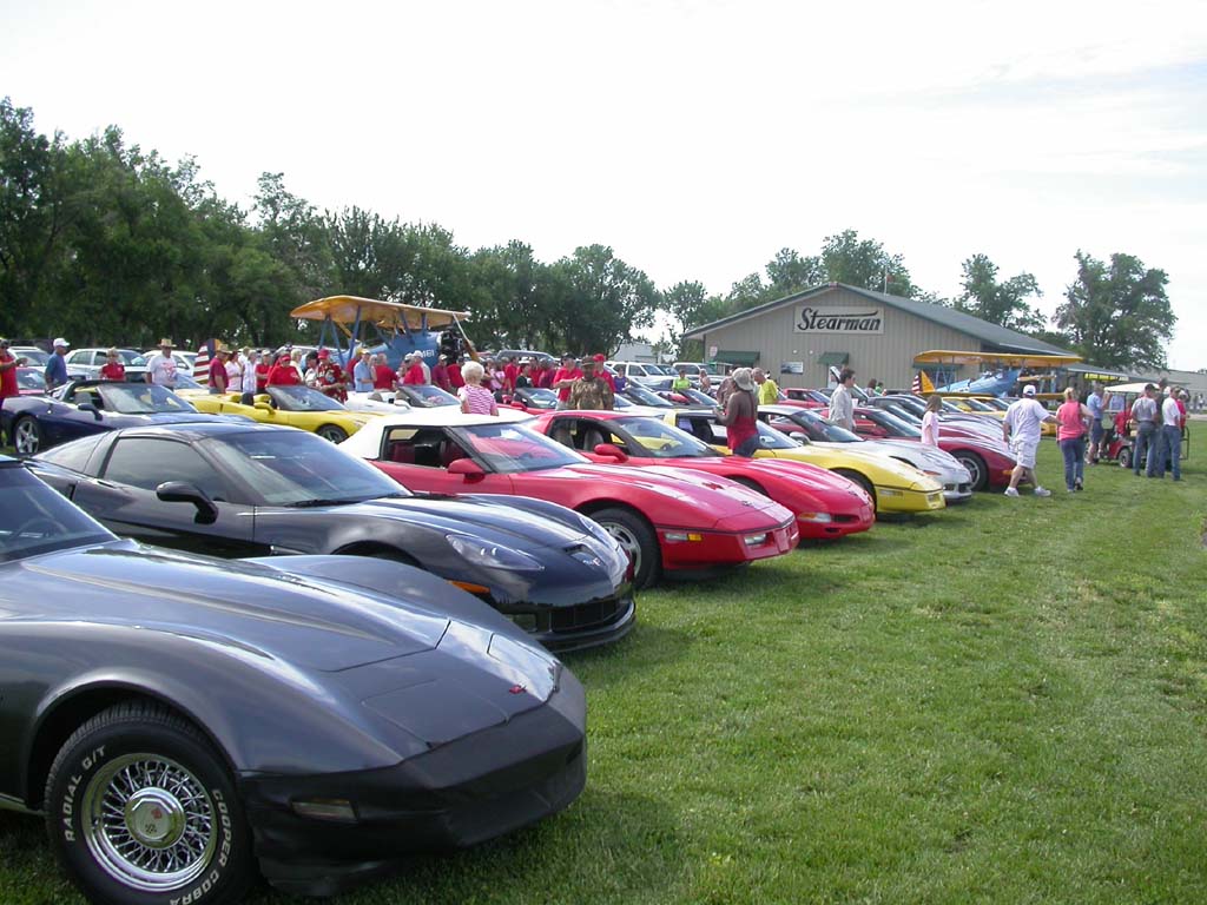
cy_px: 452
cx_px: 604
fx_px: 1325
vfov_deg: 37.7
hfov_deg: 49.0
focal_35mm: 38
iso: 100
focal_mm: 7.85
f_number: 2.6
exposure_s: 1/1000
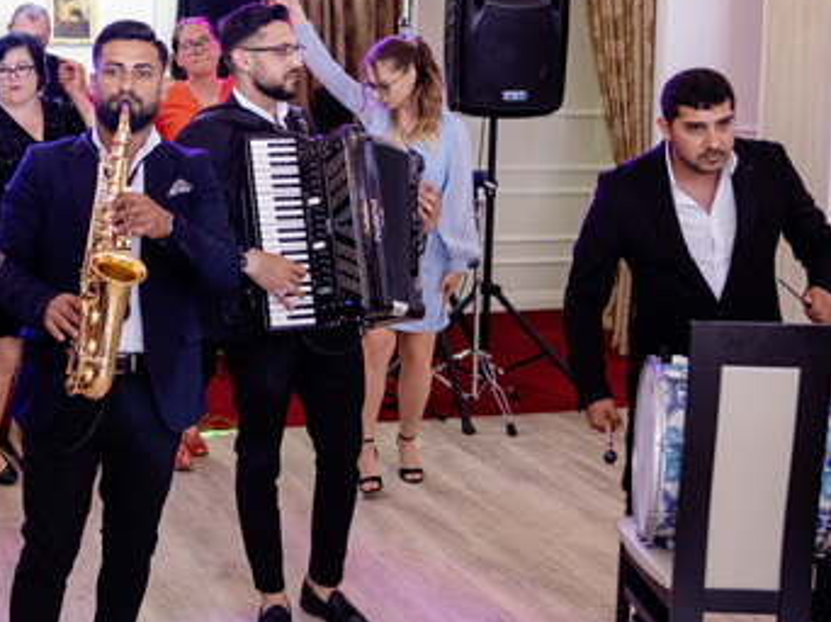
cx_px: 228
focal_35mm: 63
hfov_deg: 30.3
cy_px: 213
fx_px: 1511
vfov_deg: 23.2
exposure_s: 1/200
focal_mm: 23
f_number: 2
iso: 800
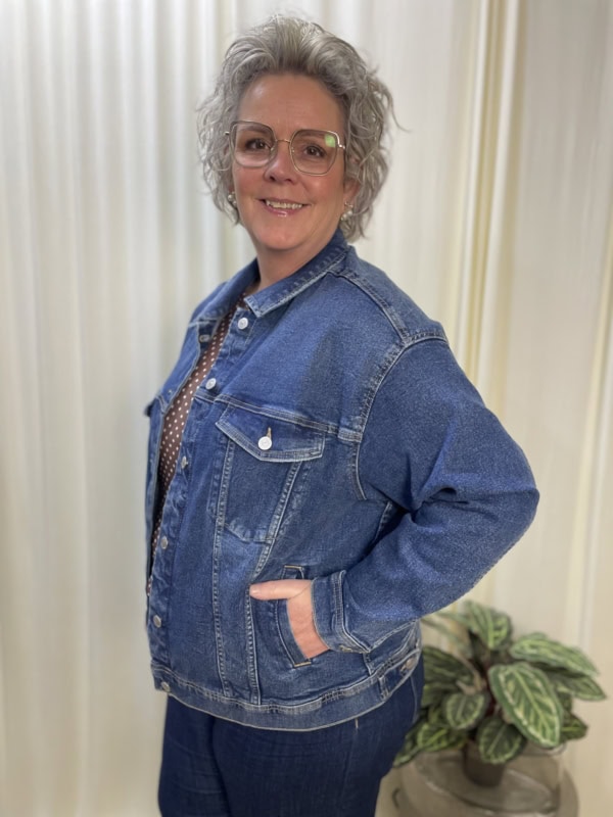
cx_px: 306
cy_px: 408
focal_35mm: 26
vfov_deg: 67.3
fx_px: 614
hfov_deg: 53.1
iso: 160
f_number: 1.6
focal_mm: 4.2
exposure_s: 1/50
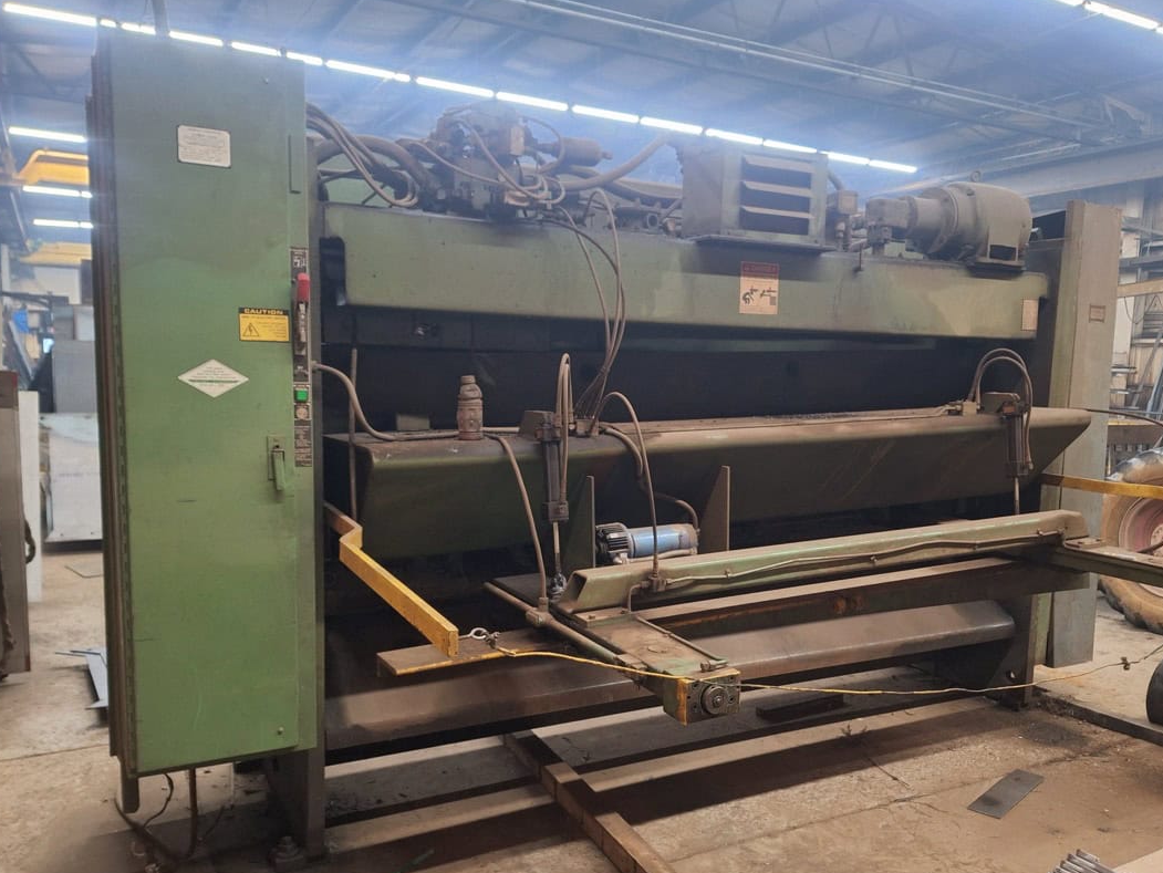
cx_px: 640
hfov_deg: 63.3
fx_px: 941
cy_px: 482
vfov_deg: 49.7
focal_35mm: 28
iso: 400
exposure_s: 1/20
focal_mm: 5.5
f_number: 1.8
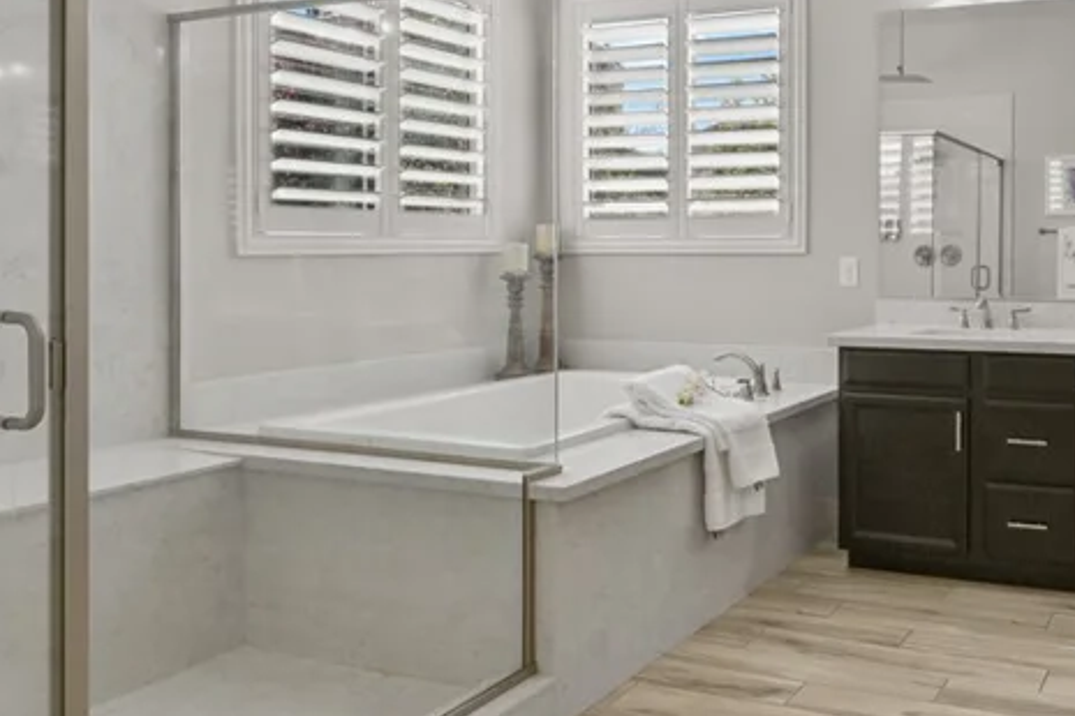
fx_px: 985
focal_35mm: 33
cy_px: 237
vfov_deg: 39.5
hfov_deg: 53.0
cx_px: 878
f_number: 8
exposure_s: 1/20
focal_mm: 15
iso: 500
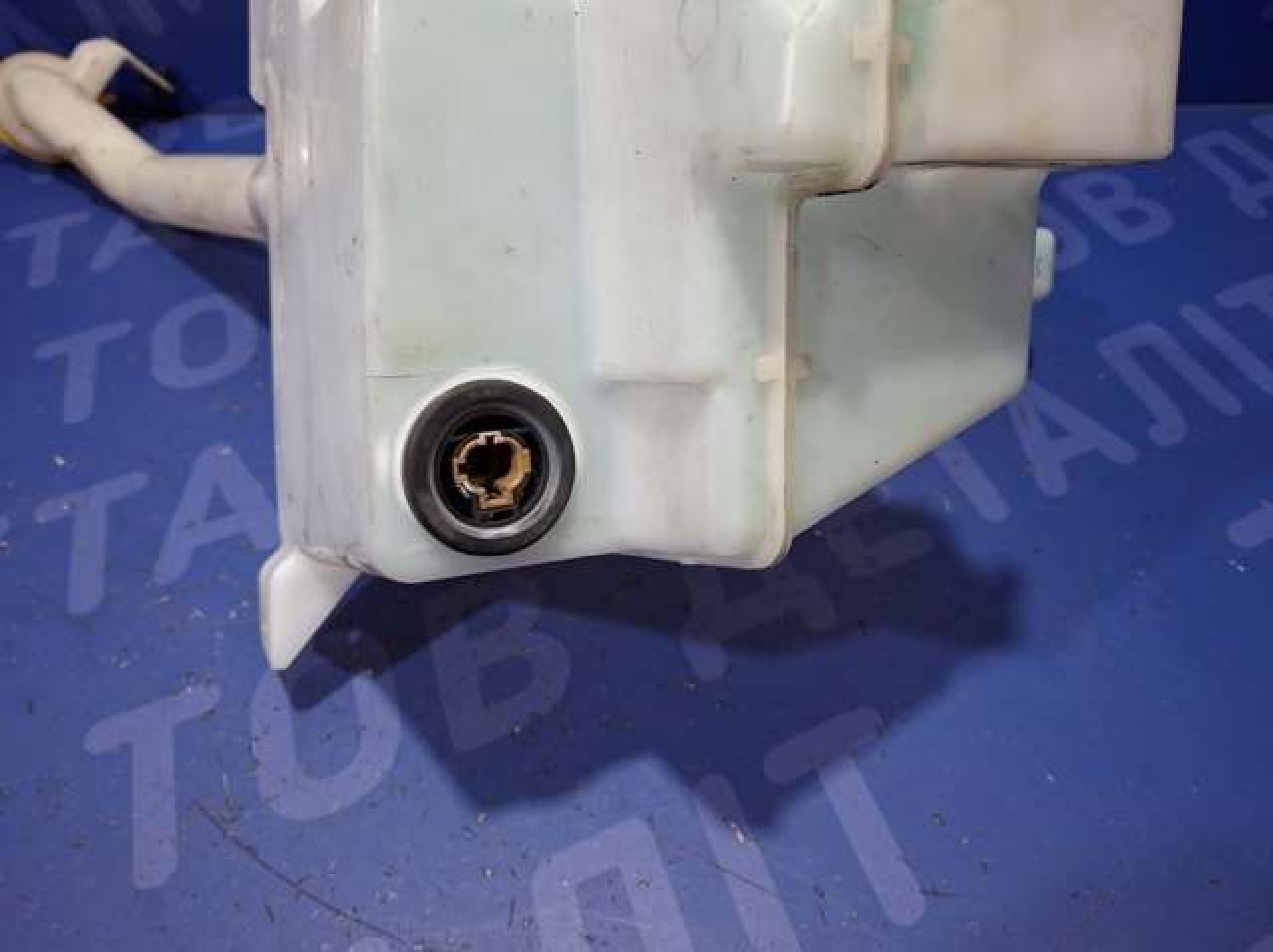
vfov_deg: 54.8
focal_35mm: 25
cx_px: 636
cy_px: 476
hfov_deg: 69.4
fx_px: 919
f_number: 1.8
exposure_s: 1/50
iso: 200
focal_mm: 4.69
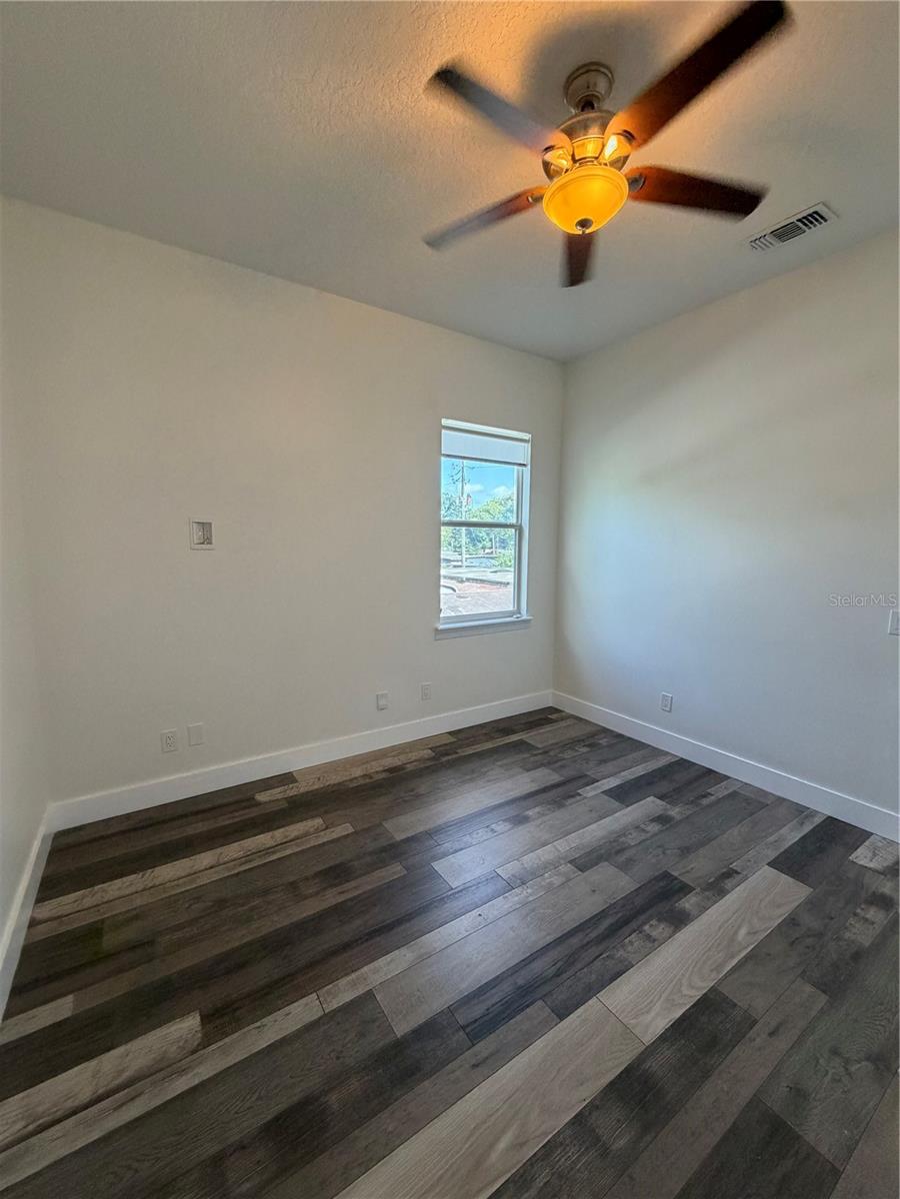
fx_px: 485
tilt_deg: -5.9
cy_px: 600
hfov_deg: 85.7
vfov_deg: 102.1
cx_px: 450
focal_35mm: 14
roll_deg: -1.4
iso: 320
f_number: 2.2
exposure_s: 1/120
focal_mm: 2.22
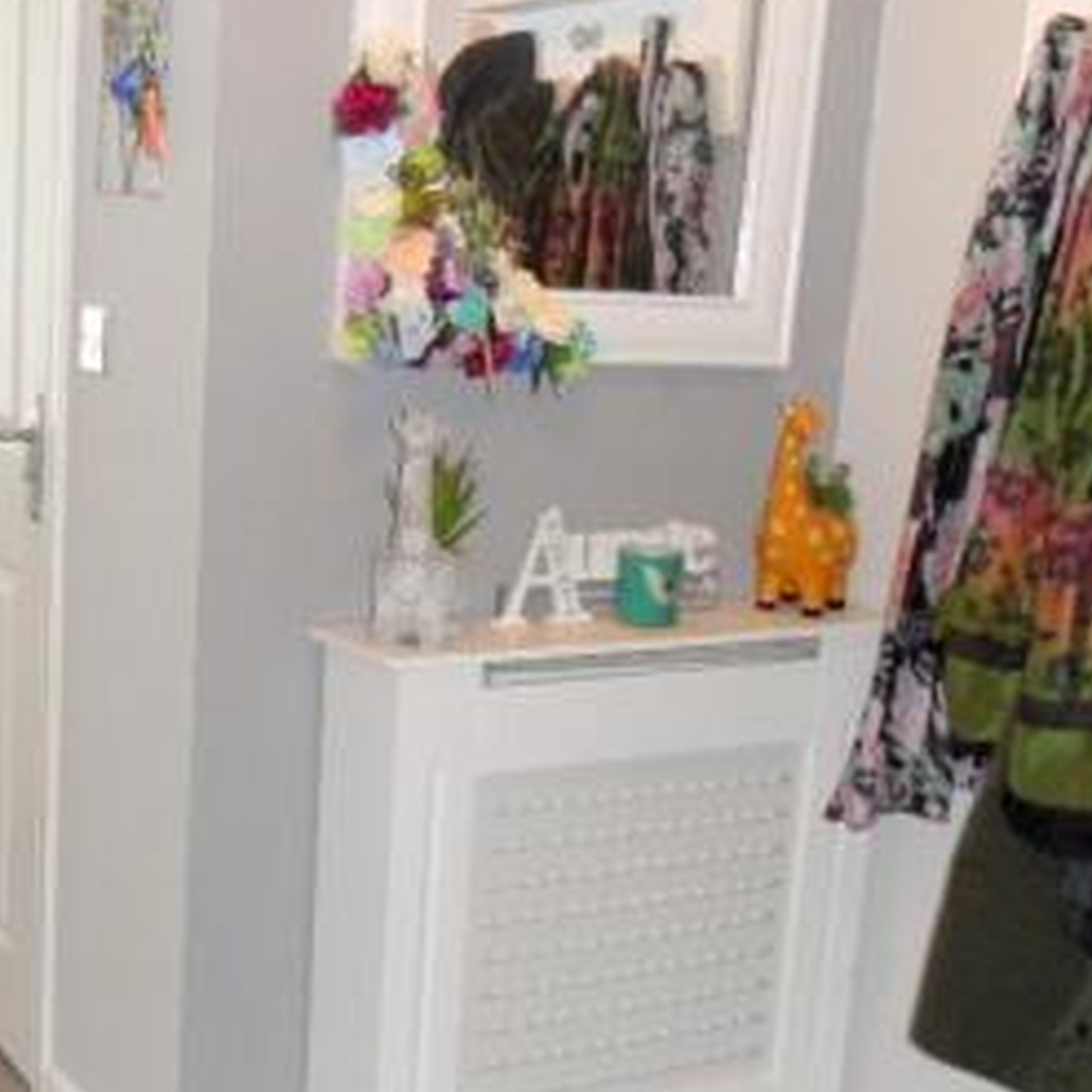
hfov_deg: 32.9
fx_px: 1785
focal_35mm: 50
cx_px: 188
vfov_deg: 33.8
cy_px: 687
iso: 200
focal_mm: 3.9
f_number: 3.2
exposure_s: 1/30
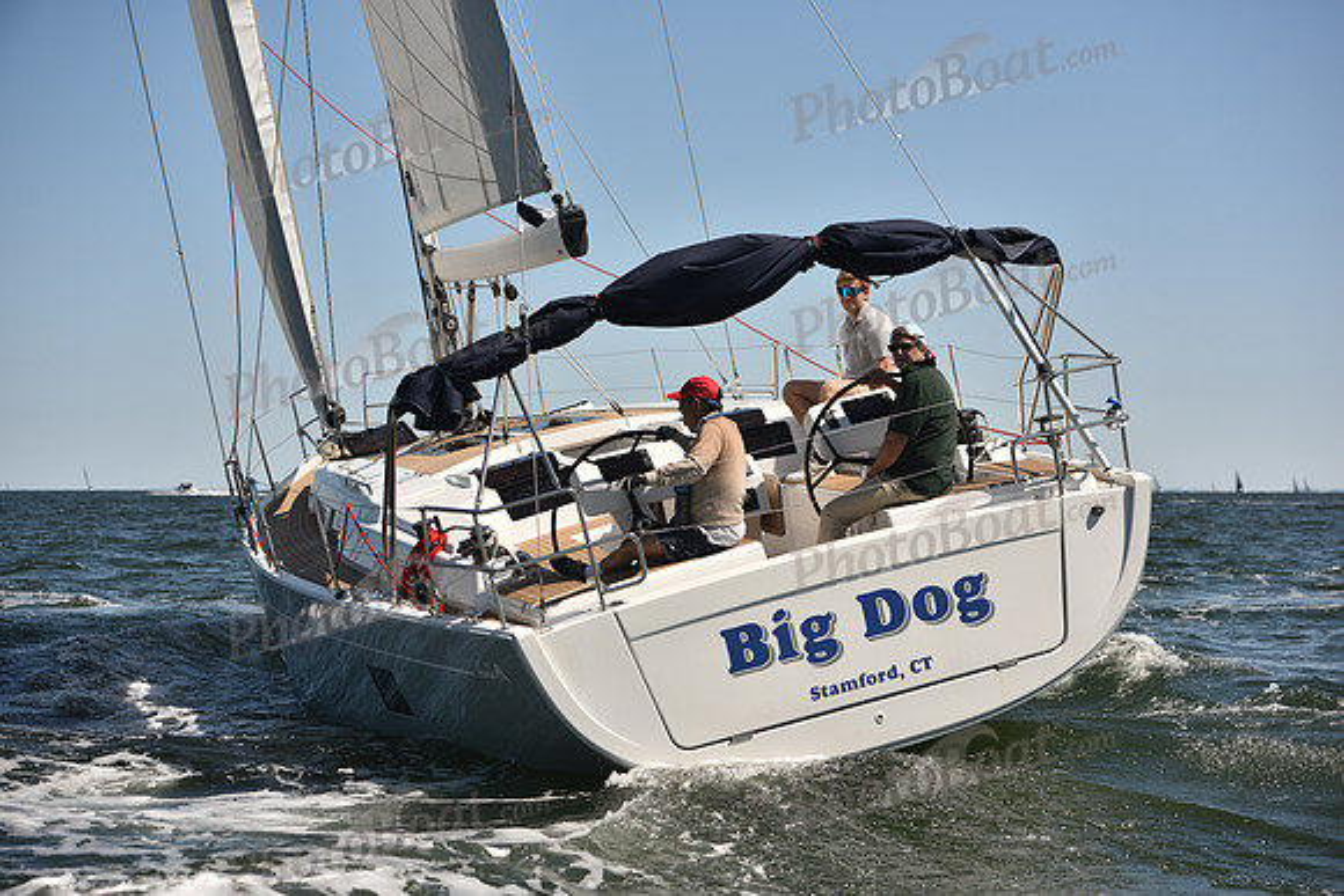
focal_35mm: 70
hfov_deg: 28.8
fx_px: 2614
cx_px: 672
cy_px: 448
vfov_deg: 19.5
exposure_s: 1/1600
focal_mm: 70
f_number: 4
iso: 250
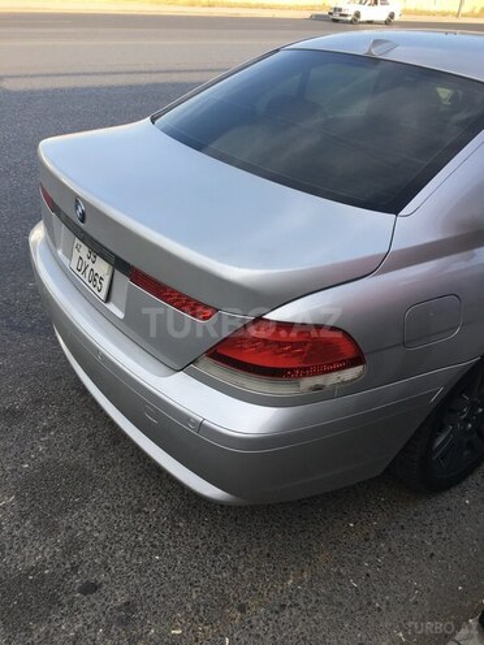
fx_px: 541
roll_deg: -3.5
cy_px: 322
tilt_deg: -31.9
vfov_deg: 61.7
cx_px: 242
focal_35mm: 29
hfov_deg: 48.2
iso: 25
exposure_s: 1/439
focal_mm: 4.15
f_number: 2.2
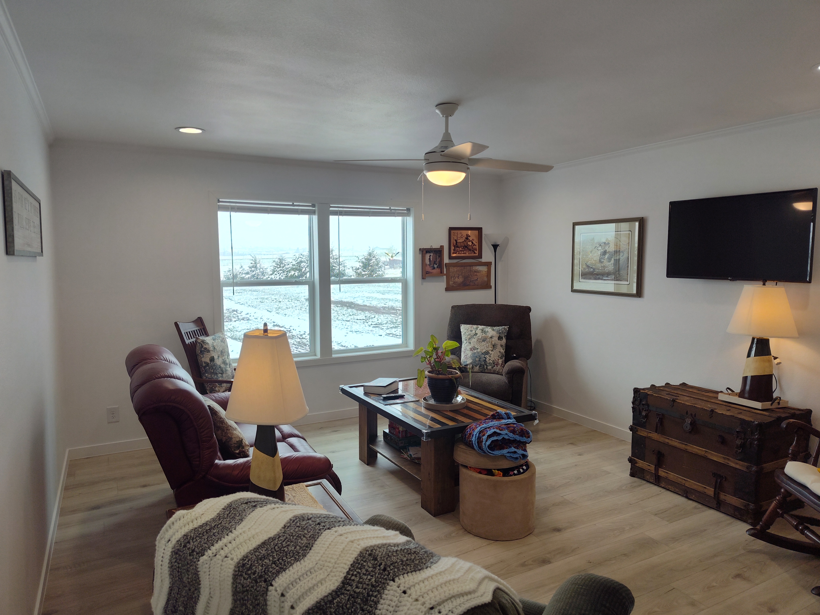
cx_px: 410
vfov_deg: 58.9
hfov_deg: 73.9
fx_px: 545
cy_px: 308
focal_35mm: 23
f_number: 1.8
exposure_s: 1/200
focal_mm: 5.56
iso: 134
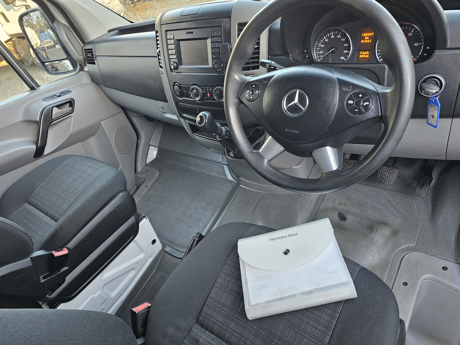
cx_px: 230
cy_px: 172
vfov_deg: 58.9
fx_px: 306
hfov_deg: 73.9
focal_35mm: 23
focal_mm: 6.3
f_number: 1.7
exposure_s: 1/142
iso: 400
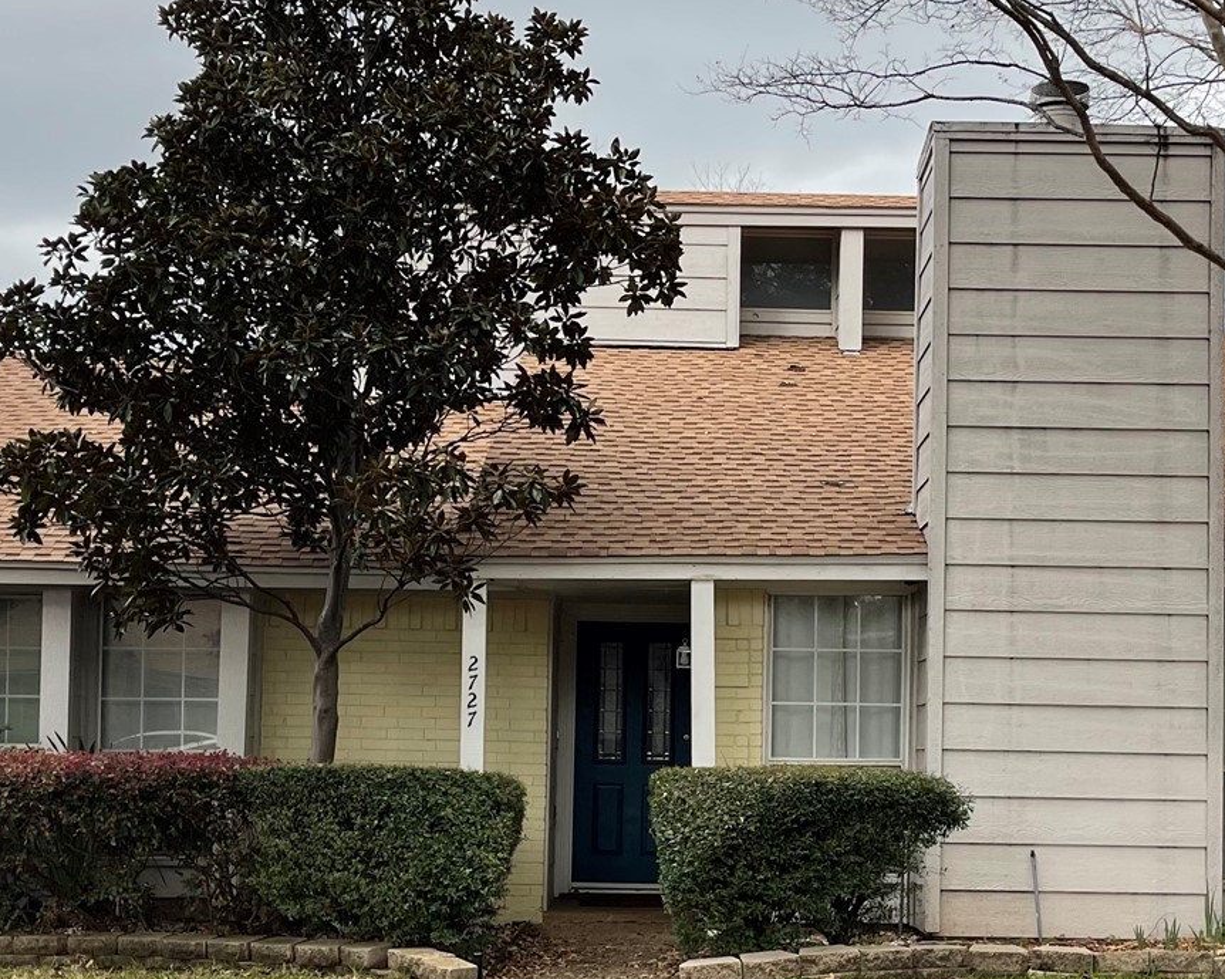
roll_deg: -1.4
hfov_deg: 32.4
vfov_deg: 26.1
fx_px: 2102
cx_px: 739
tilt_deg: +3.1
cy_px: 654
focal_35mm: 58
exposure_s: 1/668
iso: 32
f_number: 1.6
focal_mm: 5.1
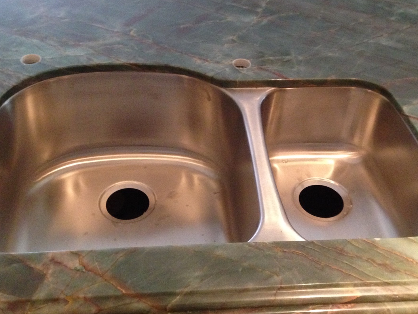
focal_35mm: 45
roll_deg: -2.6
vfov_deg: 32.2
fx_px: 543
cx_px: 218
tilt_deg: -39.3
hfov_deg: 42.1
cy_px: 154
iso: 500
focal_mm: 4.12
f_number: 2.4
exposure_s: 1/15
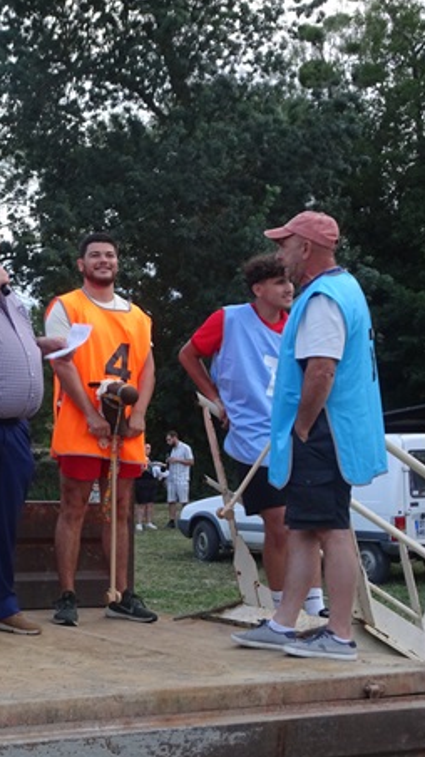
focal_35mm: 59
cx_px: -33
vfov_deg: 35.5
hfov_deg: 19.6
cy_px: 376
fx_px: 1183
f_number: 4
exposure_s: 1/40
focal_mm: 6.8
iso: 125
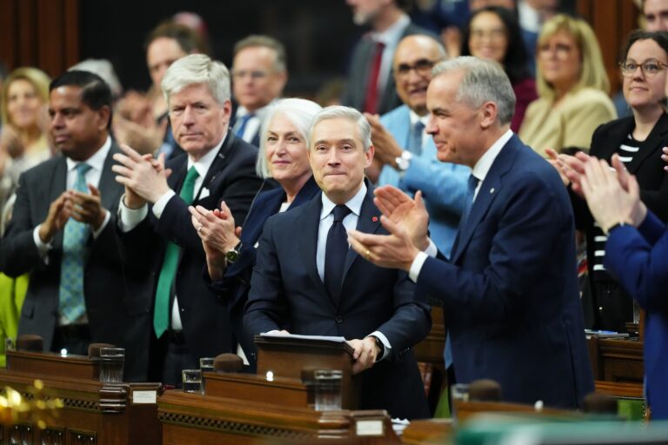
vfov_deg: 4.6
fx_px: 5566
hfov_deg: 6.9
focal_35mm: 300
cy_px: 222
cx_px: 334
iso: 6400
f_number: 2.8
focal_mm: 300
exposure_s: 1/320
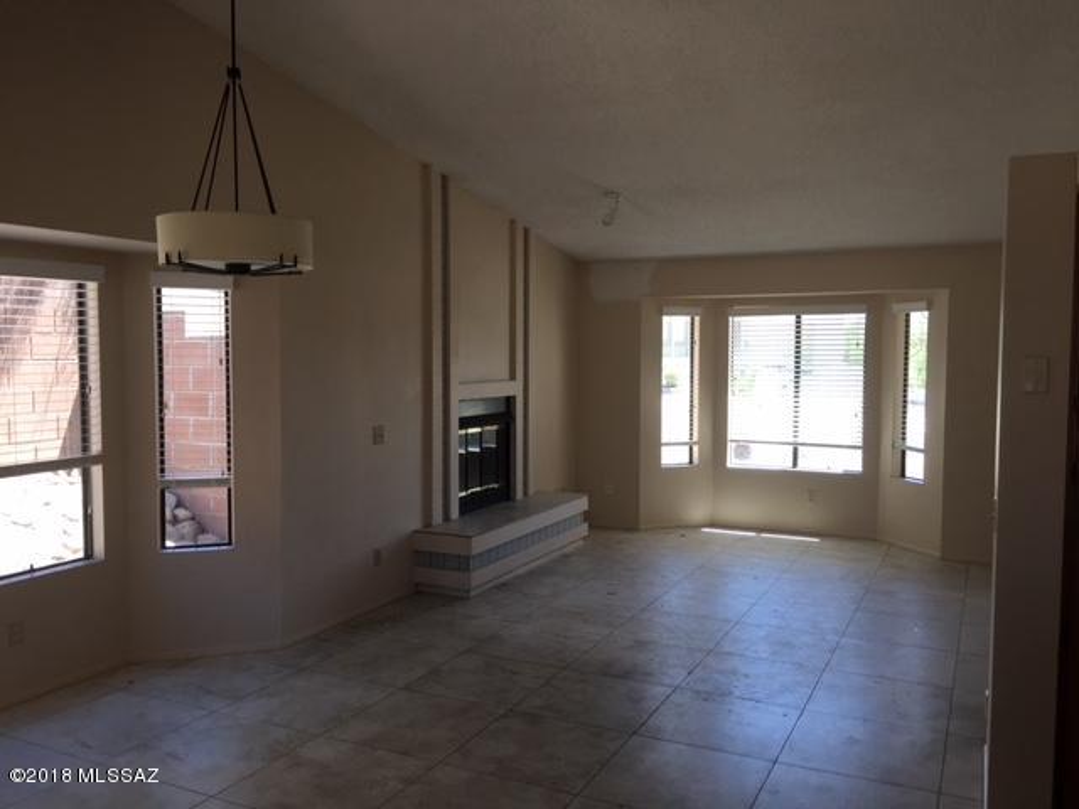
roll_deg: -1.1
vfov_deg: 48.2
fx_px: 904
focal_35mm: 29
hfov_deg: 61.7
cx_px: 540
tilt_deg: -3.0
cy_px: 404
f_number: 2.2
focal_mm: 4.15
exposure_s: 1/120
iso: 32
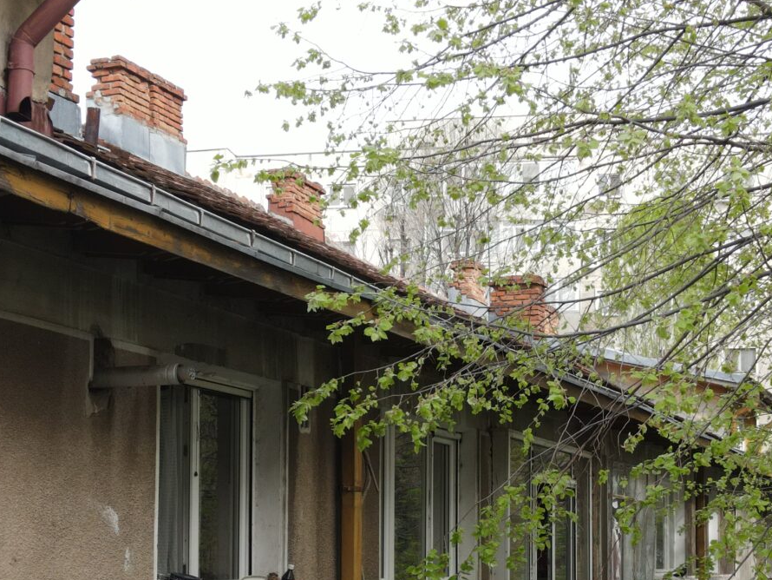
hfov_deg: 28.2
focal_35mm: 69
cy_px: 452
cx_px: 364
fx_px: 1539
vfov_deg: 21.1
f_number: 2.8
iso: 100
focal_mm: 4.5
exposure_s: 1/160
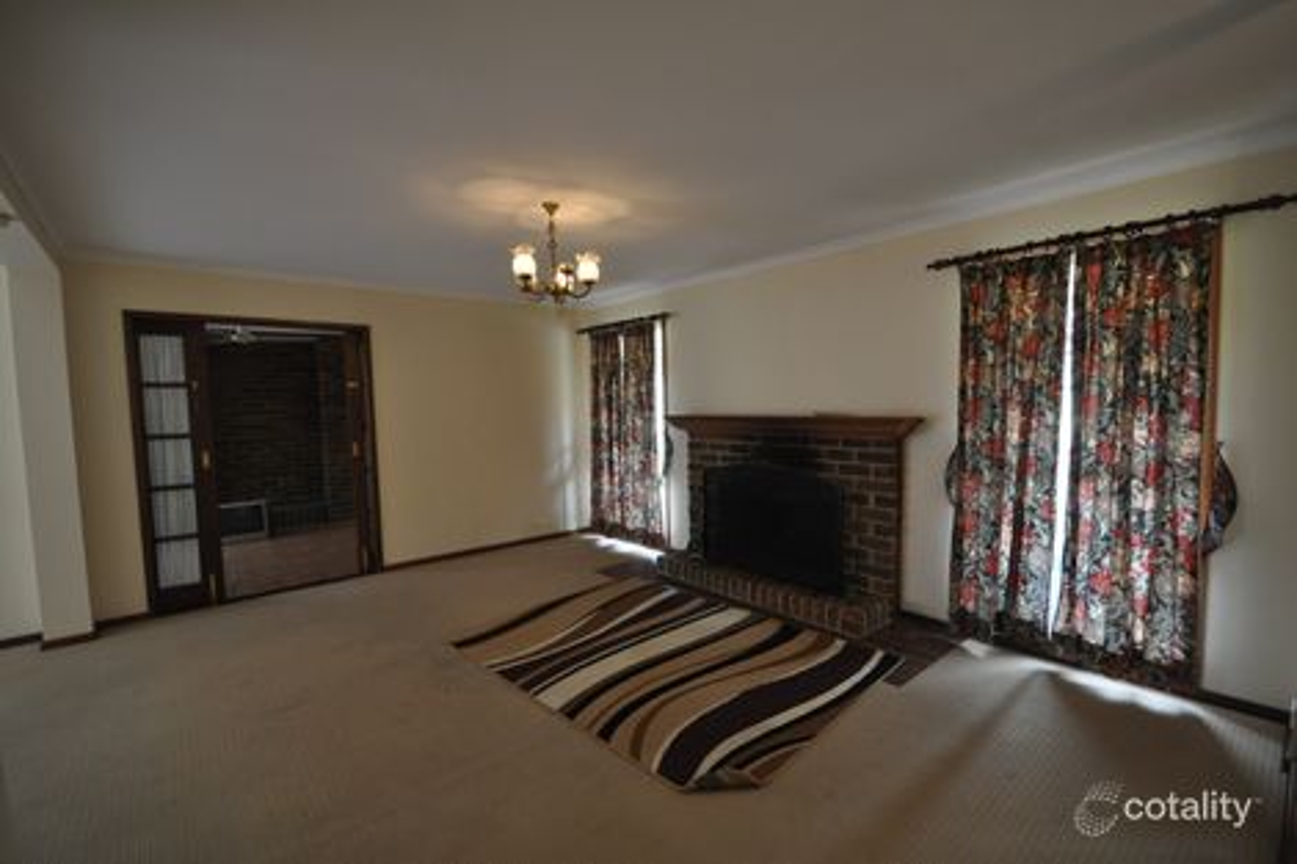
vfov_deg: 77.3
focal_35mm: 15
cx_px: 648
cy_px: 432
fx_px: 540
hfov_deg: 100.4
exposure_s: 1/50
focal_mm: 10
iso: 1000
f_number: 6.3
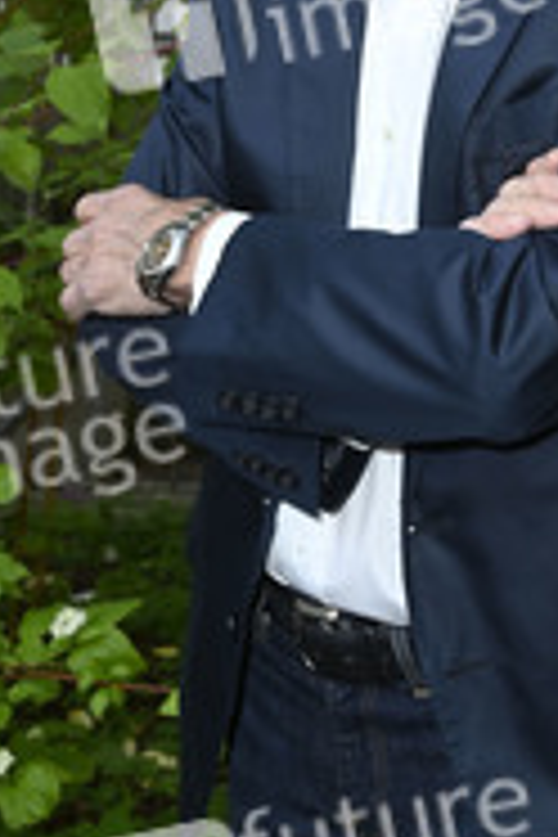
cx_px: 446
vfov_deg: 23.4
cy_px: 212
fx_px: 1999
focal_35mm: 86
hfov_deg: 15.8
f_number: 5.6
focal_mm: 40
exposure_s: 1/125
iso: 640
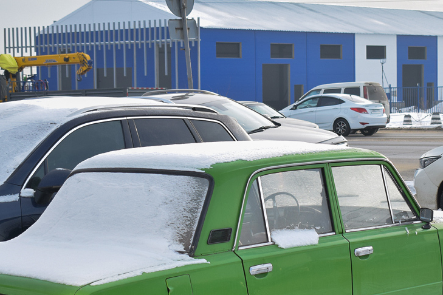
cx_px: 224
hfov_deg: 24.2
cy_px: 209
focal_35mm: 84
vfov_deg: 16.2
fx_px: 1034
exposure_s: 1/800
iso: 400
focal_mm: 34
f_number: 6.3
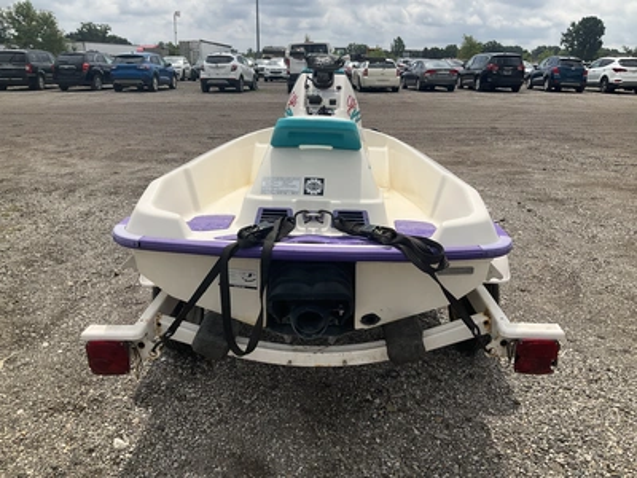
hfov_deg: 61.7
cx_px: 318
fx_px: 534
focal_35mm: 29
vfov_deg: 48.2
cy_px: 239
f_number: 1.8
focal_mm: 3
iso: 25
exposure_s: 1/3322
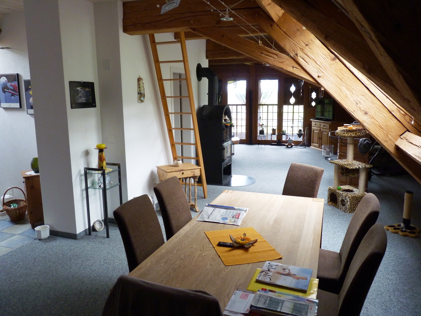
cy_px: 158
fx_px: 328
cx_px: 210
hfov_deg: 65.3
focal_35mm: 27
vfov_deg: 51.4
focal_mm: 4.8
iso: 250
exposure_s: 1/30
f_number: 2.8
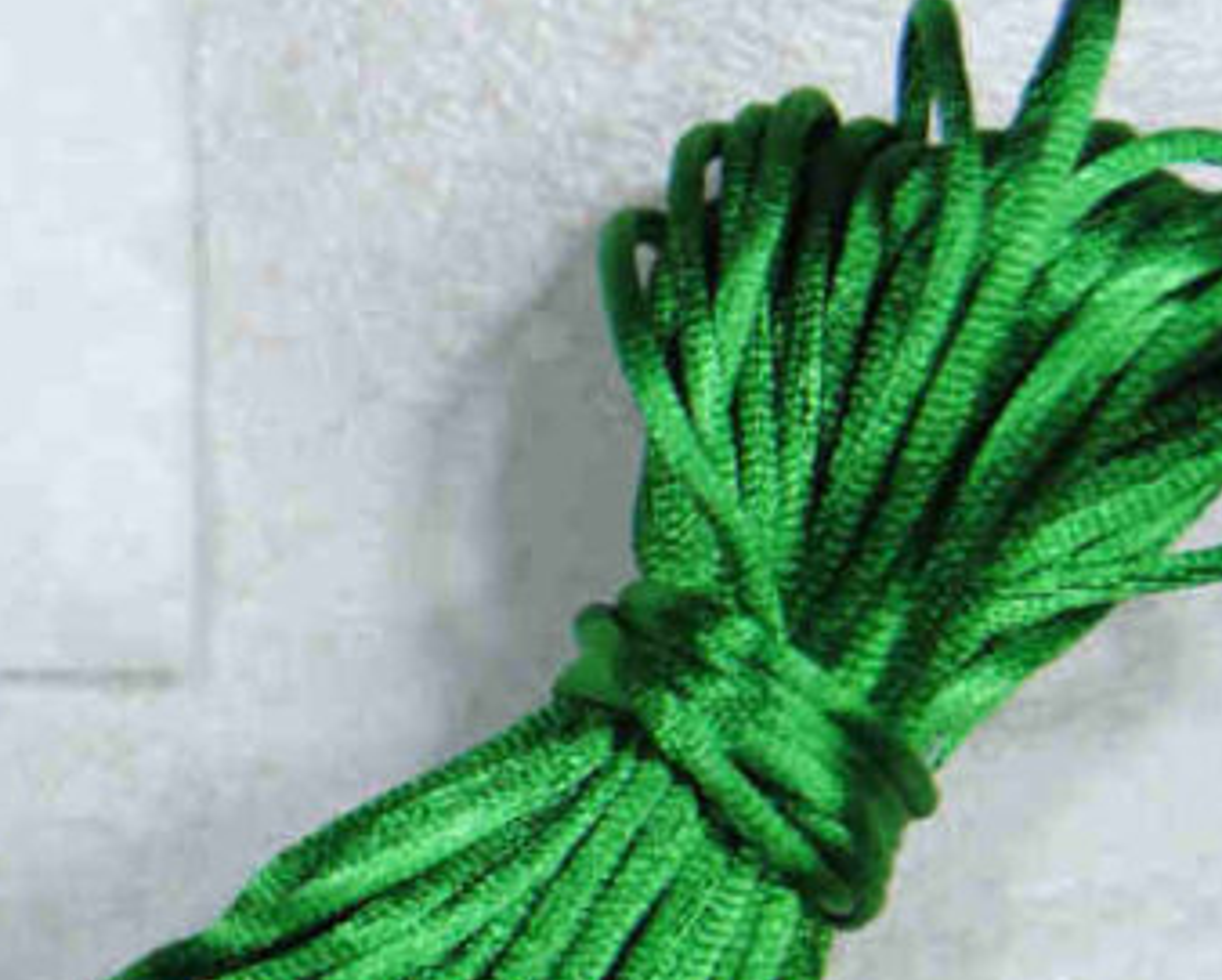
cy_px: 711
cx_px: -481
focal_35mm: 128
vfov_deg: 12.0
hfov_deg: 14.3
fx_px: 4633
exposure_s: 1/40
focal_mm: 30
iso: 200
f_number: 6.3
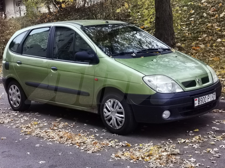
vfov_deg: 25.7
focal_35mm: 57
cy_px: 84
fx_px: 370
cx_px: 112
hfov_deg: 33.8
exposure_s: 1/40
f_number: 1.6
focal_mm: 5.56
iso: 400
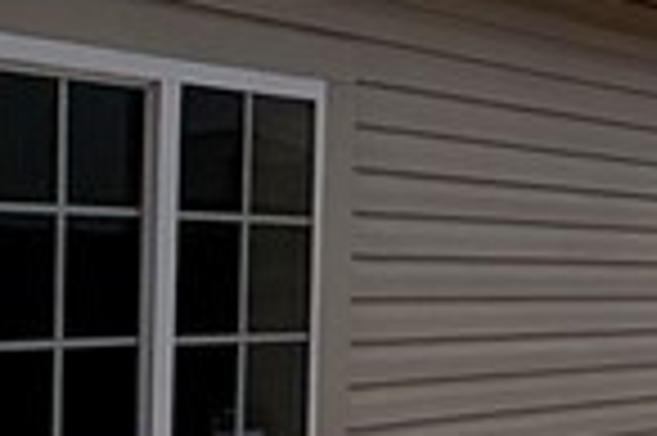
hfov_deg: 16.9
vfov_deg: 13.4
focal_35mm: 102
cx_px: 1143
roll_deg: -0.4
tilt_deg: +1.7
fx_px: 1859
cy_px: 283
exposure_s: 1/6173
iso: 80
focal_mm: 2.22
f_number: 2.2
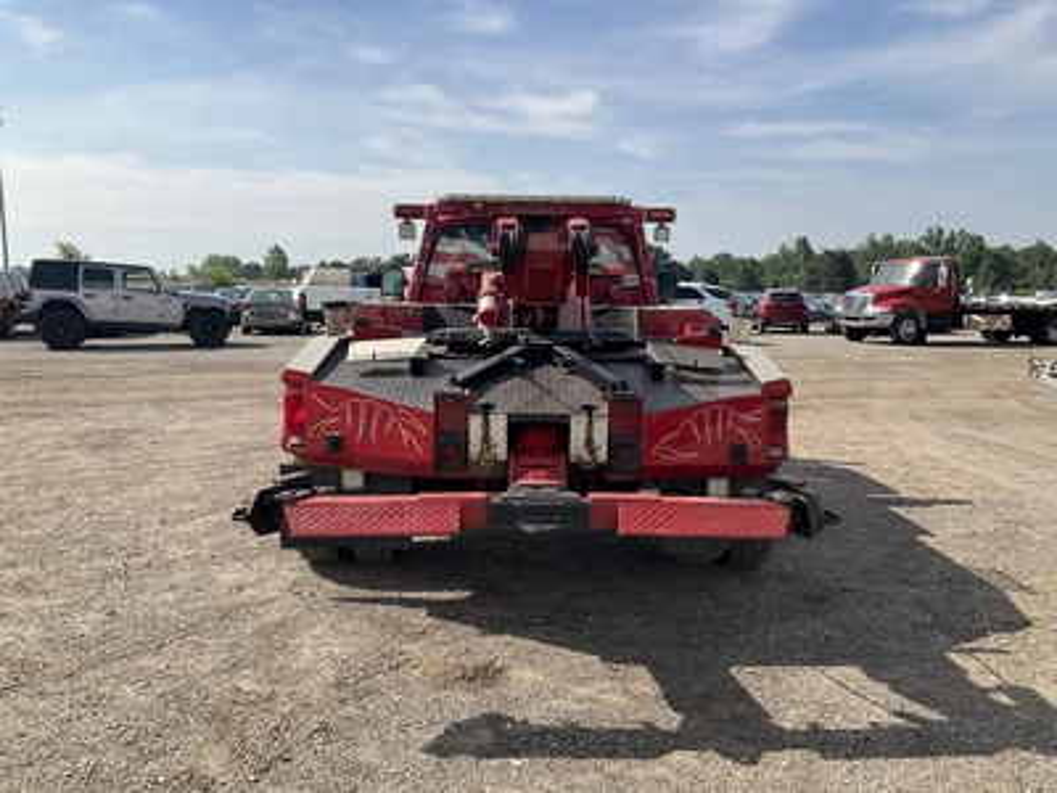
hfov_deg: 61.7
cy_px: 396
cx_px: 528
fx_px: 886
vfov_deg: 48.2
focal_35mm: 29
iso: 25
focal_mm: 3
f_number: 1.8
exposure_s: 1/2058
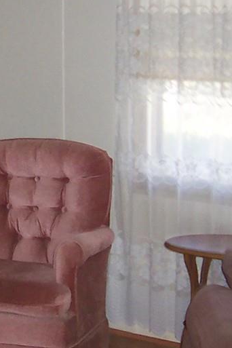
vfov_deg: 17.1
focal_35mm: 120
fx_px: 1160
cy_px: 151
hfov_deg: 11.4
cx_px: 39
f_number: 2.8
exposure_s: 1/60
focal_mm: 5.6
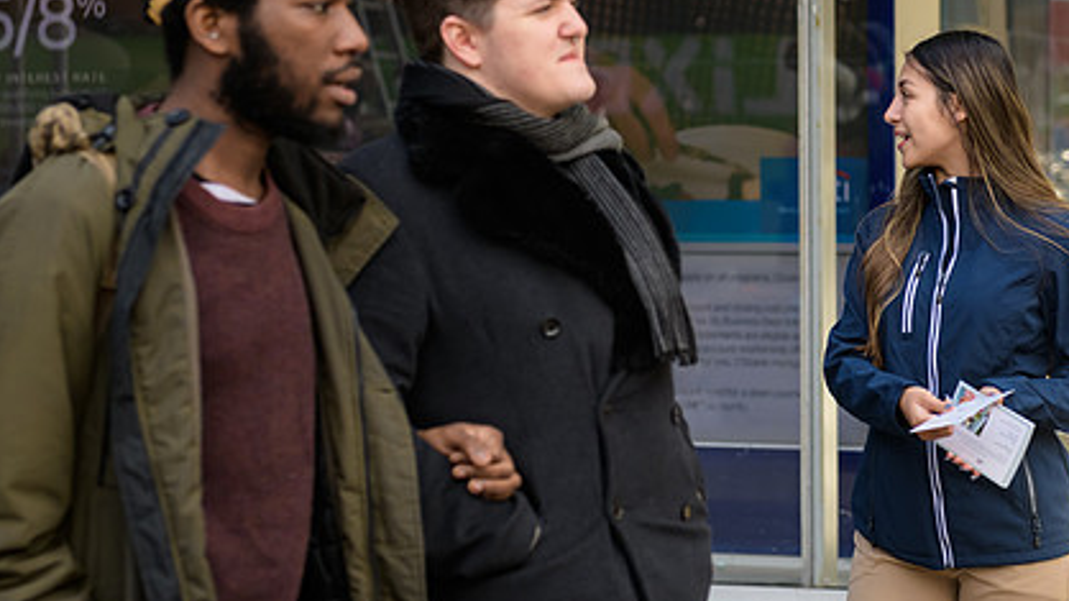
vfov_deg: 12.6
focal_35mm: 96
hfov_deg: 22.2
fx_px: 2721
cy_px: 234
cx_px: 675
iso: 400
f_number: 3.2
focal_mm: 66
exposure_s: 1/800
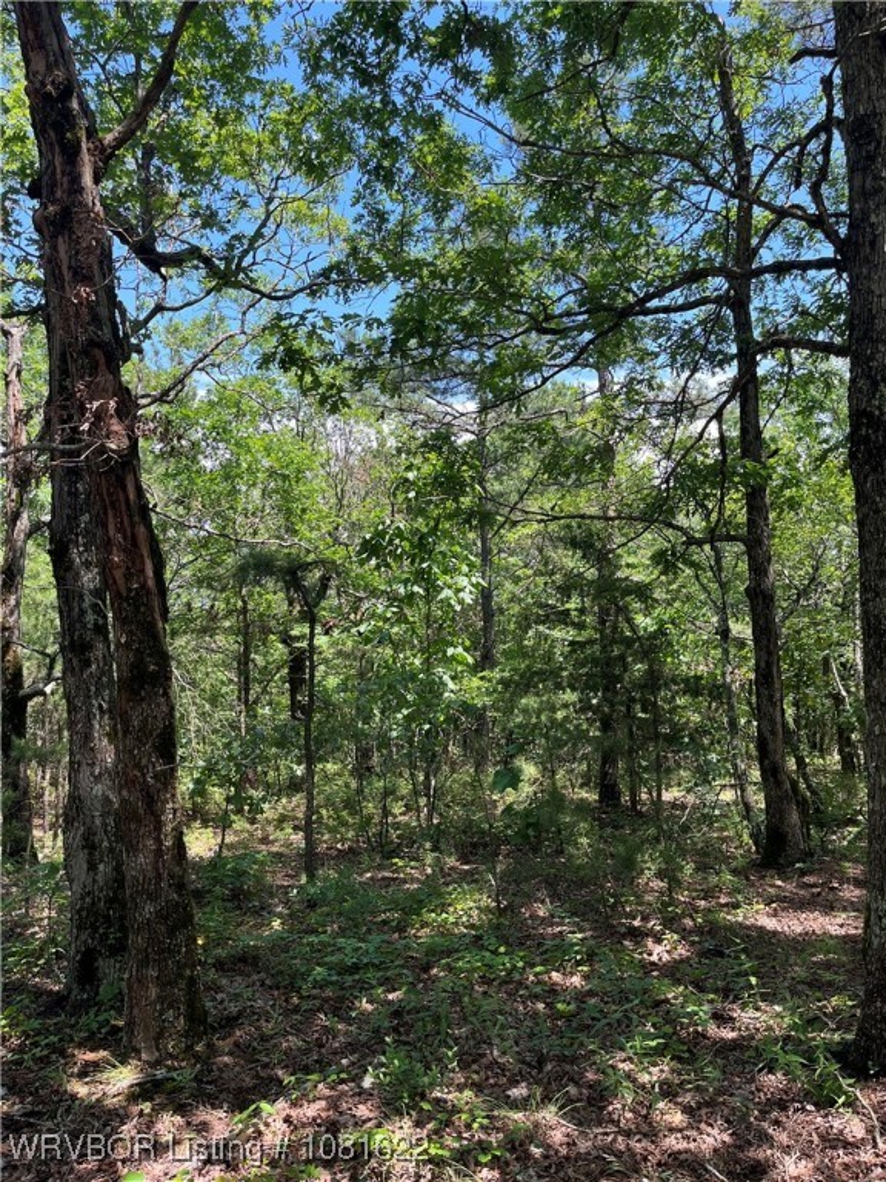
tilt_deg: +4.6
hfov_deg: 53.1
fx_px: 887
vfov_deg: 67.3
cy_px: 591
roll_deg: -1.2
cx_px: 443
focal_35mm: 26
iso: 50
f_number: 1.6
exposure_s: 1/493
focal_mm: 5.1
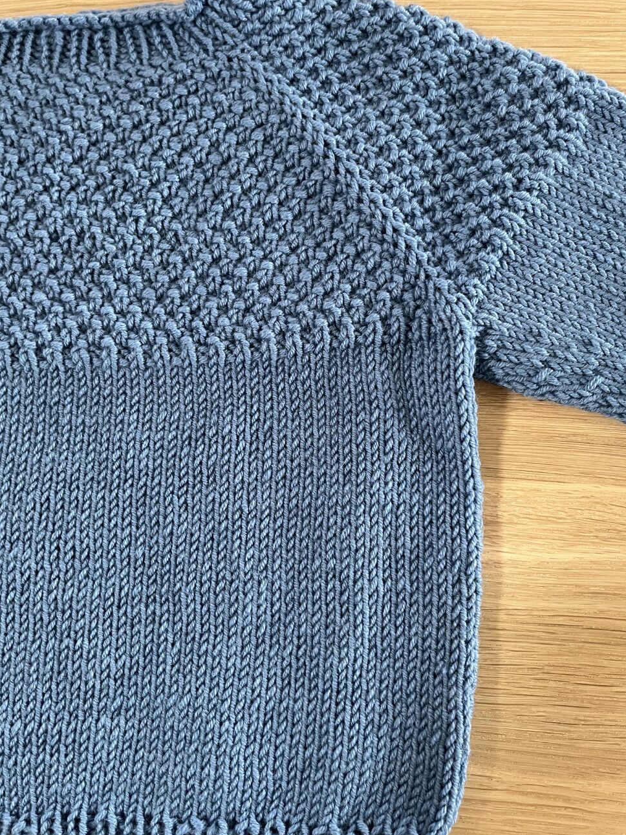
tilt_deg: -81.9
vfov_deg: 61.6
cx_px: 338
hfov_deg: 48.2
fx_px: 699
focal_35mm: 29
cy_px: 398
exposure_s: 1/60
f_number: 1.6
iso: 400
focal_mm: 5.1
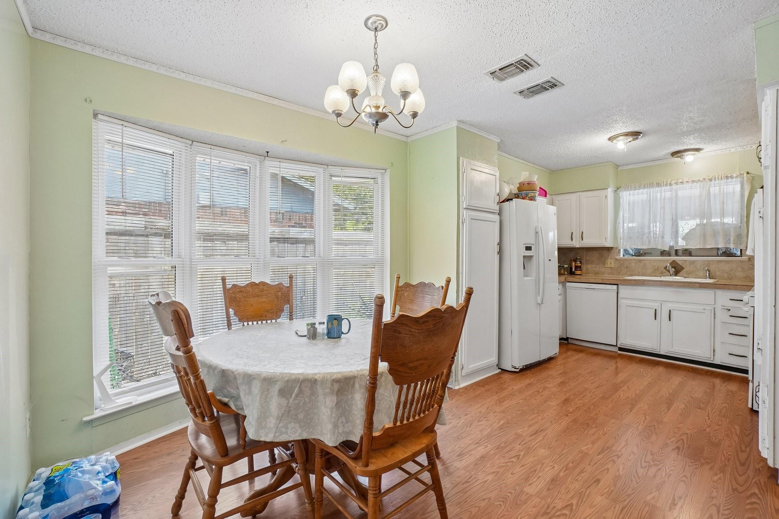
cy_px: 260
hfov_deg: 100.4
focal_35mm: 15
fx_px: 325
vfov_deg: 77.3
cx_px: 390
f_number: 8
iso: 400
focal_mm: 10
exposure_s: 1/40
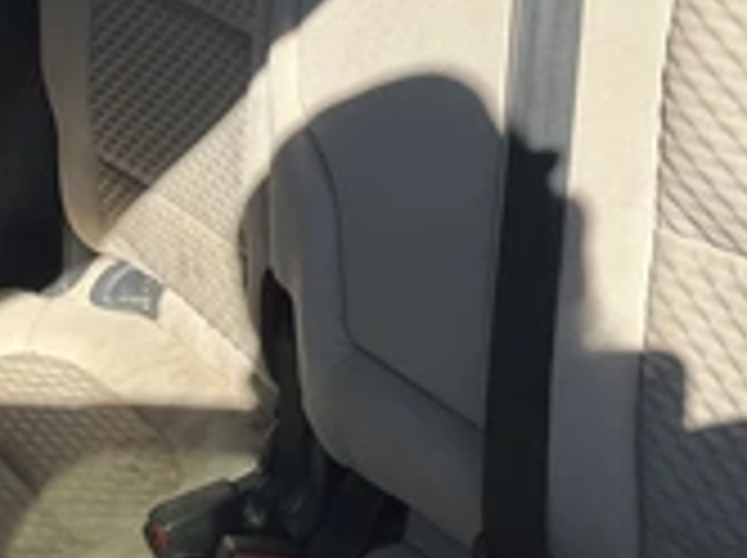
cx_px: 819
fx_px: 1508
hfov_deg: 25.8
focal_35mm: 70
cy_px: -18
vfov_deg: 20.2
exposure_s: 1/883
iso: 25
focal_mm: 3
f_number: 1.8
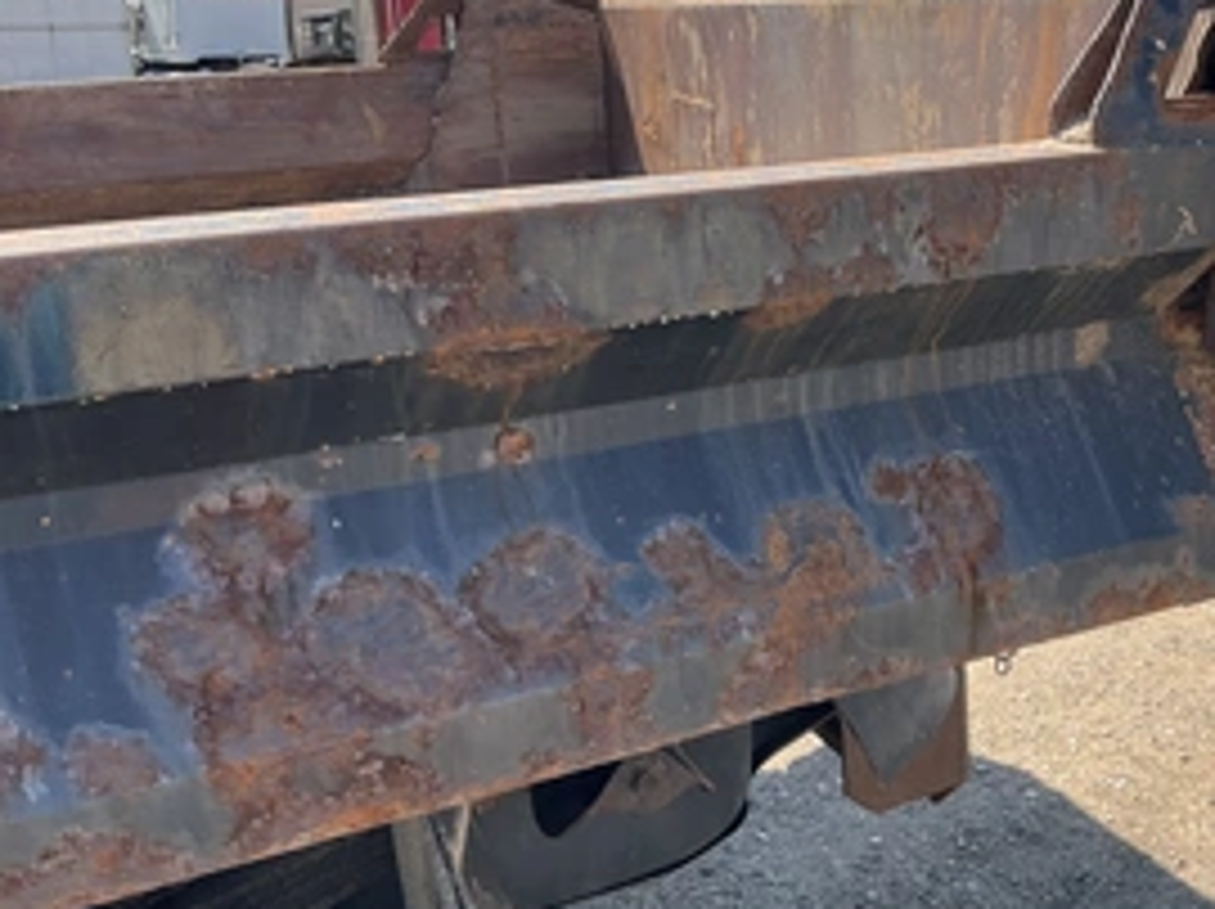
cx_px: 806
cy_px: 392
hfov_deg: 43.3
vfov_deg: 33.5
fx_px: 1508
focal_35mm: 43
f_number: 1.8
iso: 25
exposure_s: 1/486
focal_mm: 3
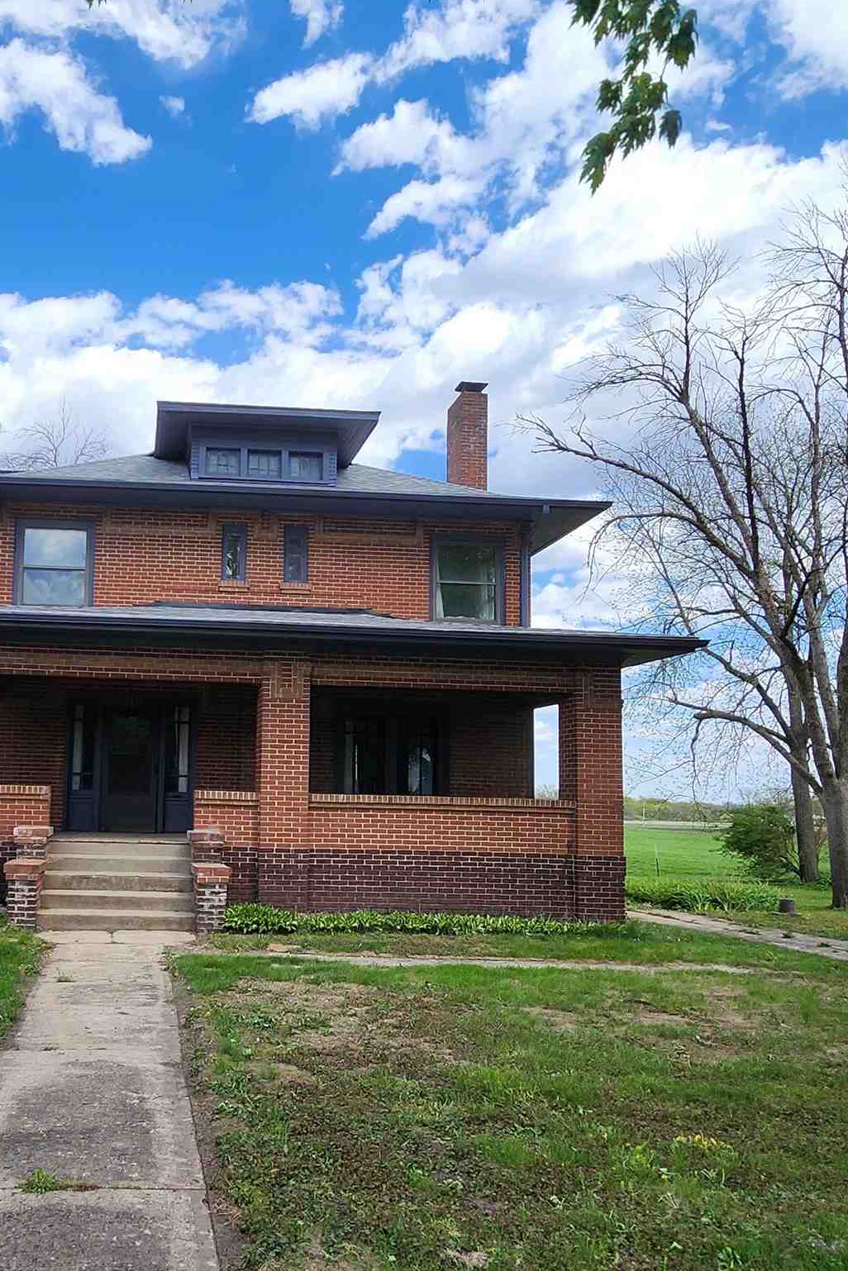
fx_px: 953
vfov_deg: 67.3
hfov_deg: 46.1
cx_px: 205
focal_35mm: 27
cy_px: 678
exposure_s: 1/1255
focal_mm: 2.2
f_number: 2.2
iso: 50
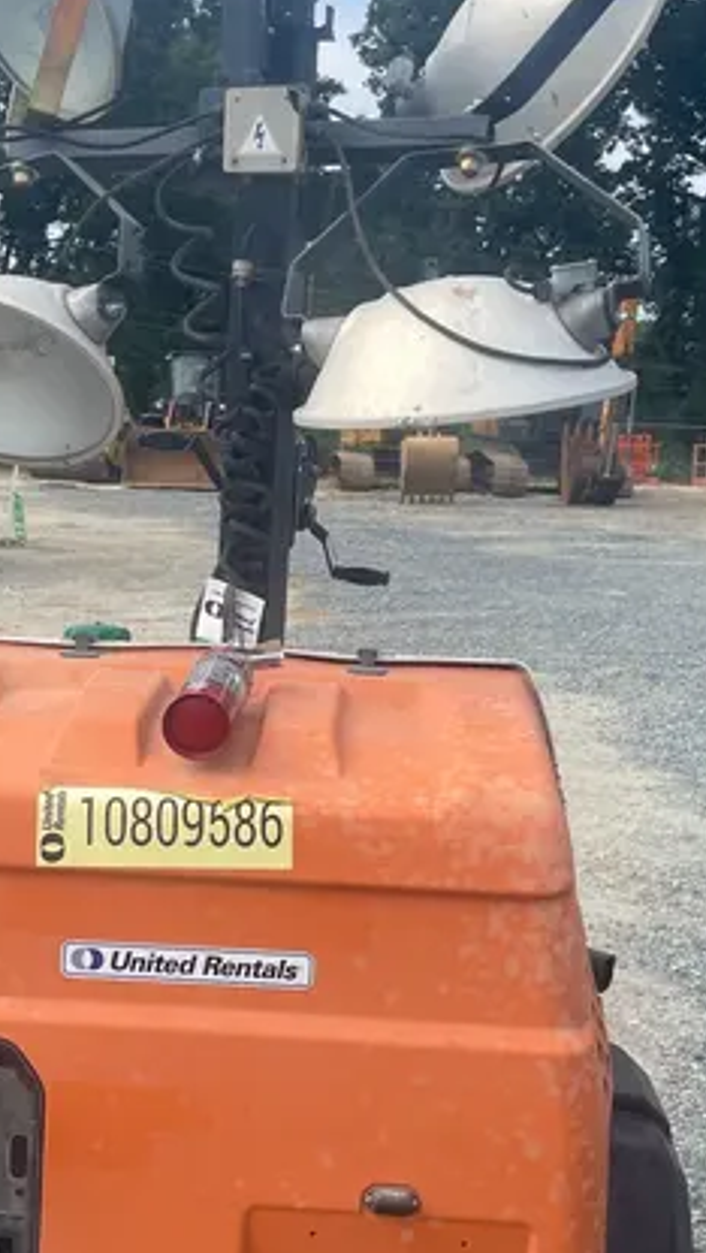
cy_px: 750
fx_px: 1661
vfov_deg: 41.1
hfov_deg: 23.9
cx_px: 241
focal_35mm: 50
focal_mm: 4.2
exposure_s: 1/2053
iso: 32
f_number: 1.6
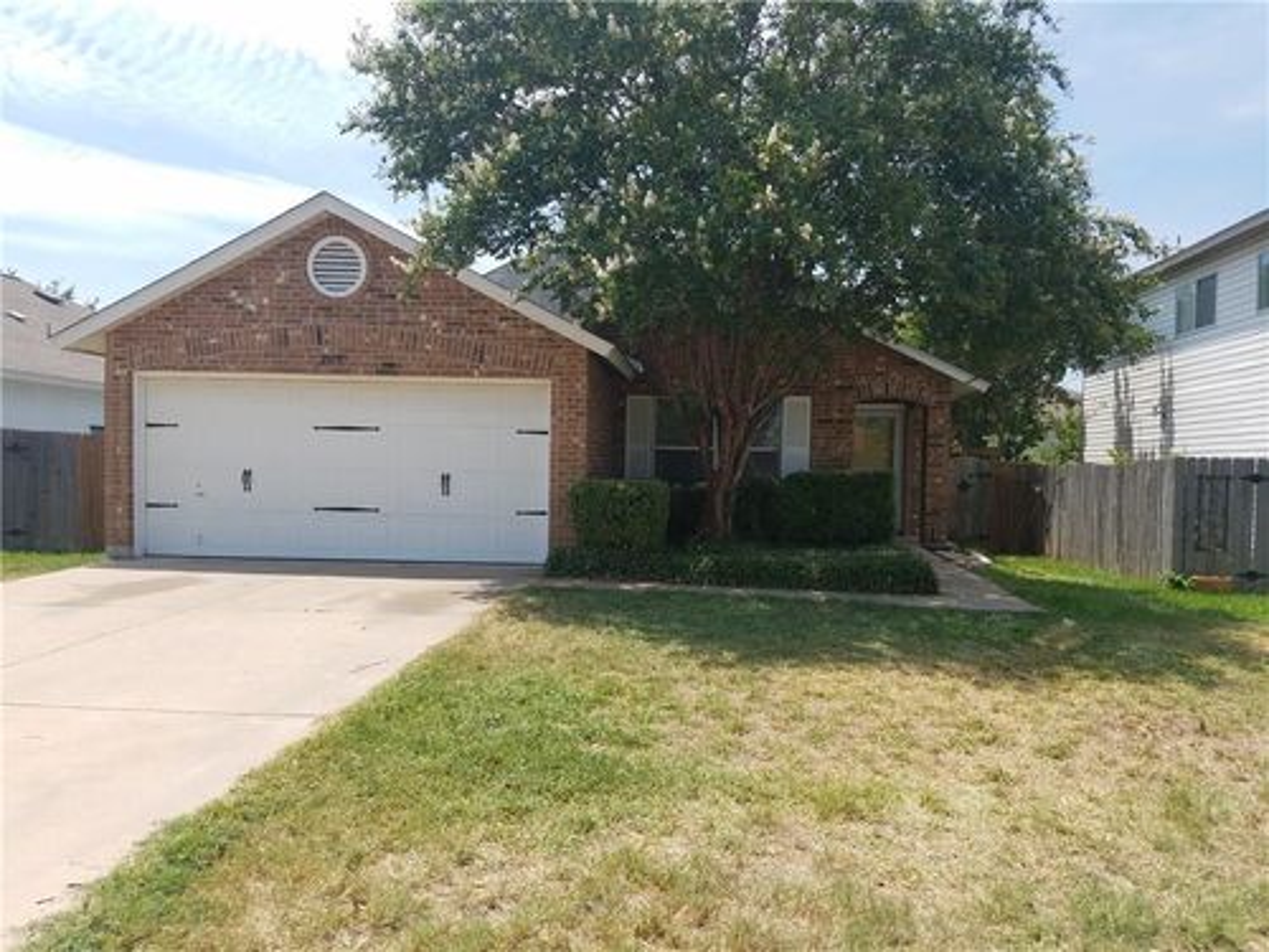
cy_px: 476
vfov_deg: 53.1
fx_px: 953
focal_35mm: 26
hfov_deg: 67.3
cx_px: 634
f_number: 1.7
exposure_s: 1/2216
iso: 50
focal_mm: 4.2
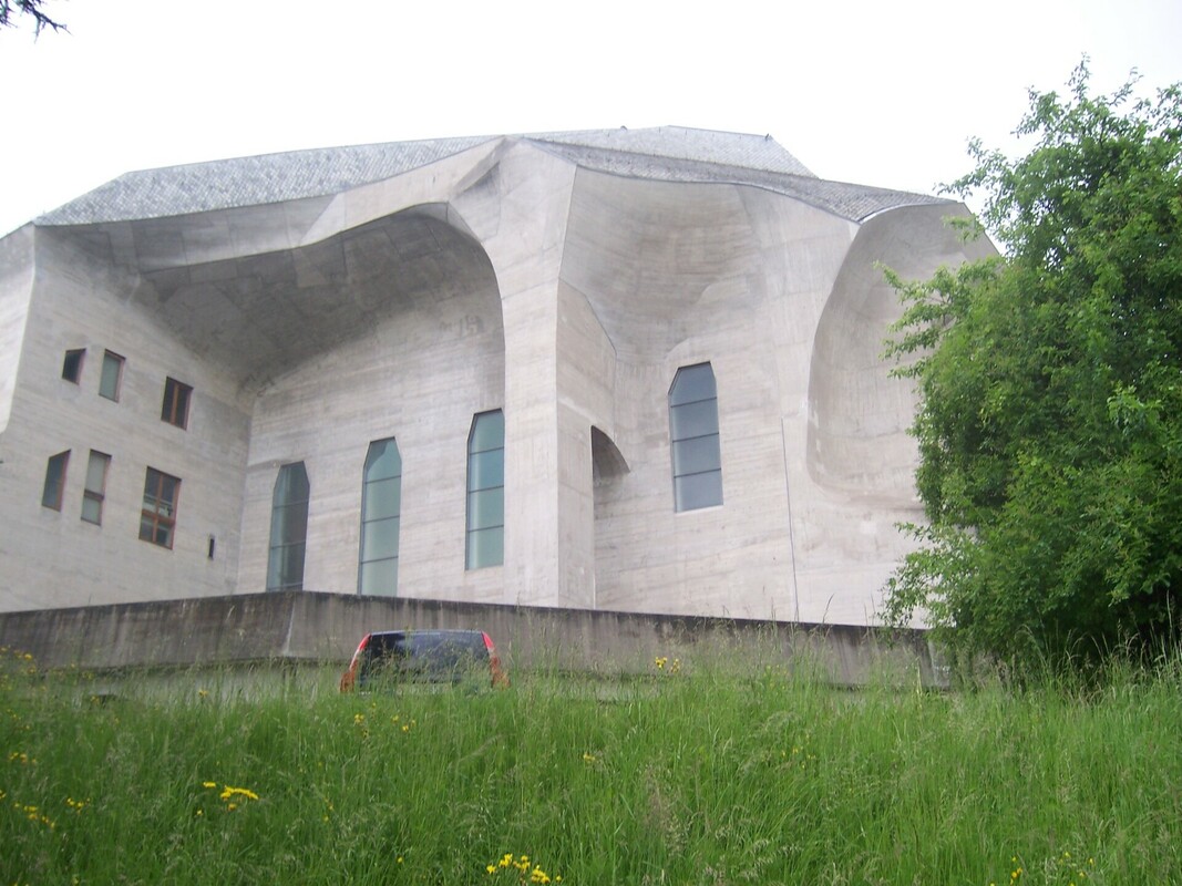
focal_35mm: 36
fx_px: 1229
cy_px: 443
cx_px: 591
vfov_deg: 39.6
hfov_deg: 51.4
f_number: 2.8
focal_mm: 6.2
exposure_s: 1/100
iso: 80
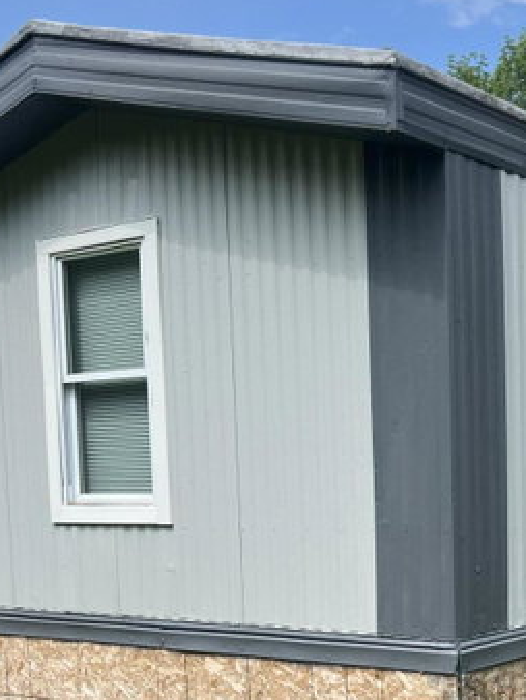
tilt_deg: -7.3
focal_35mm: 59
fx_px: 1194
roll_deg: +1.0
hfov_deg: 24.1
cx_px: 474
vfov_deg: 31.6
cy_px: 588
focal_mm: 5.7
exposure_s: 1/2123
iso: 50
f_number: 1.5
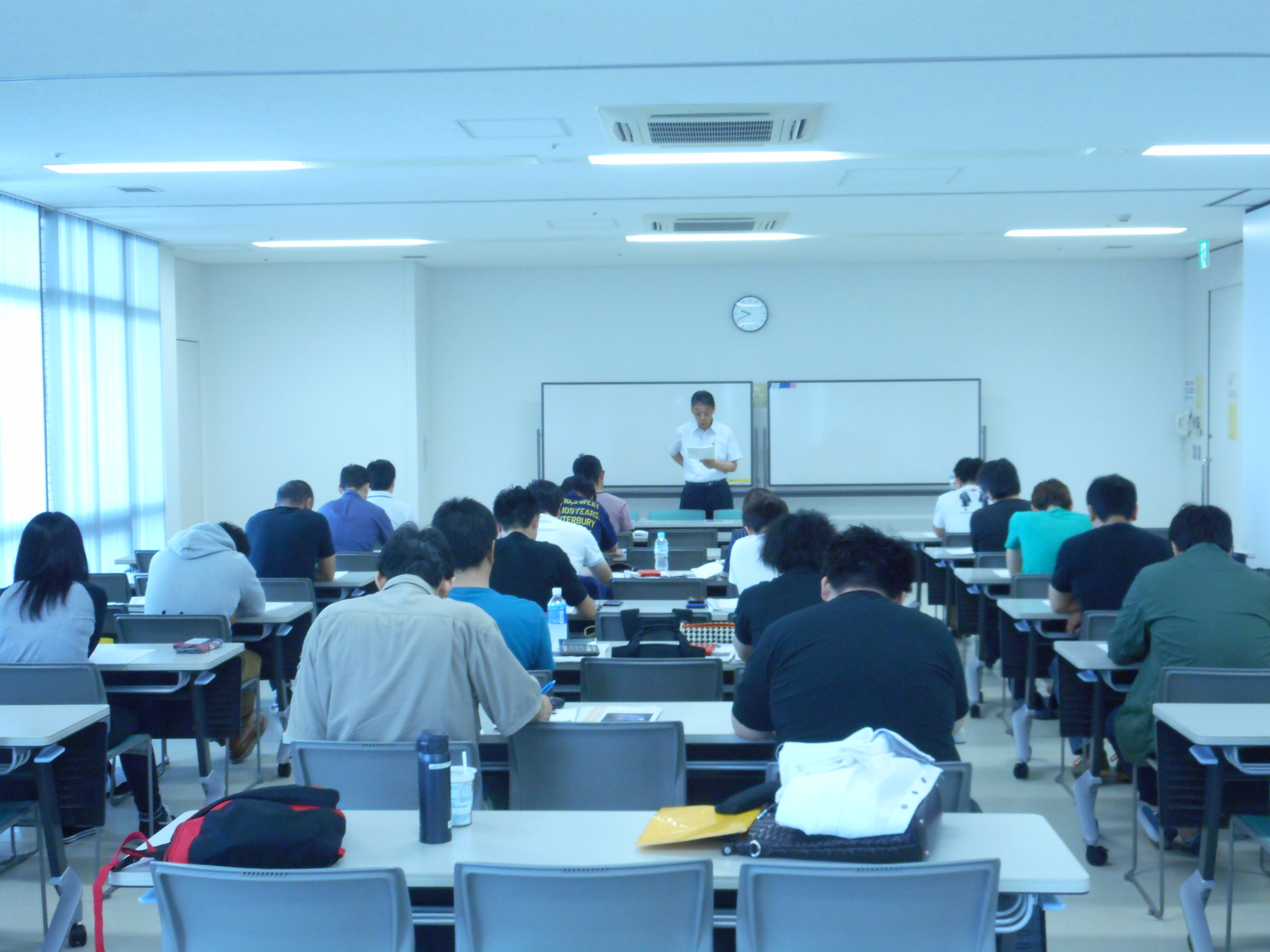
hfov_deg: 42.9
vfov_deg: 32.9
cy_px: 476
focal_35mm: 44
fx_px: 1614
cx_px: 635
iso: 400
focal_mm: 7.9
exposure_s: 1/30
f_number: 4.7
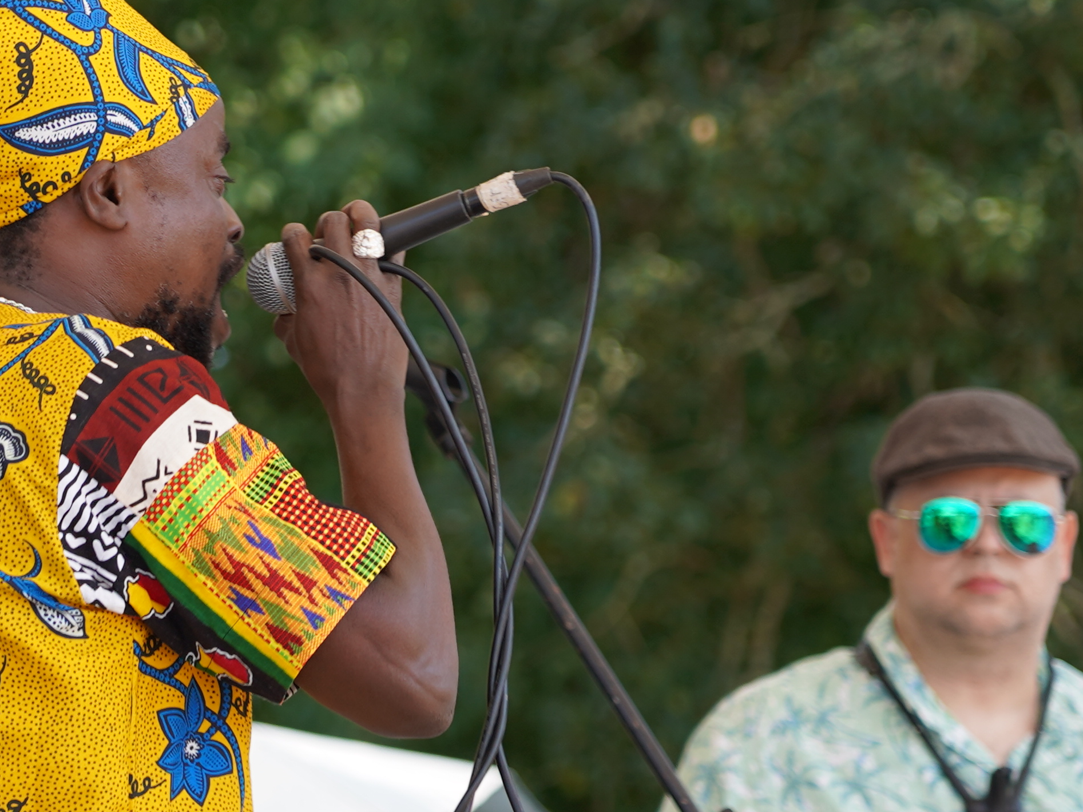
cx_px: 141
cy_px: 456
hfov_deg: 6.2
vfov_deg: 4.6
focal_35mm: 320
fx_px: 10012
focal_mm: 105
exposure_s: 1/200
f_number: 4
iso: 100
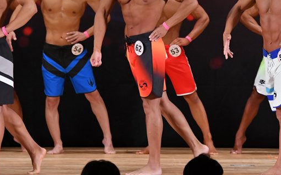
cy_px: 63
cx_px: 191
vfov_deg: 3.3
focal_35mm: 392
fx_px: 3001
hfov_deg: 5.4
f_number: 5.6
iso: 3200
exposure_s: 1/400
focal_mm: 170
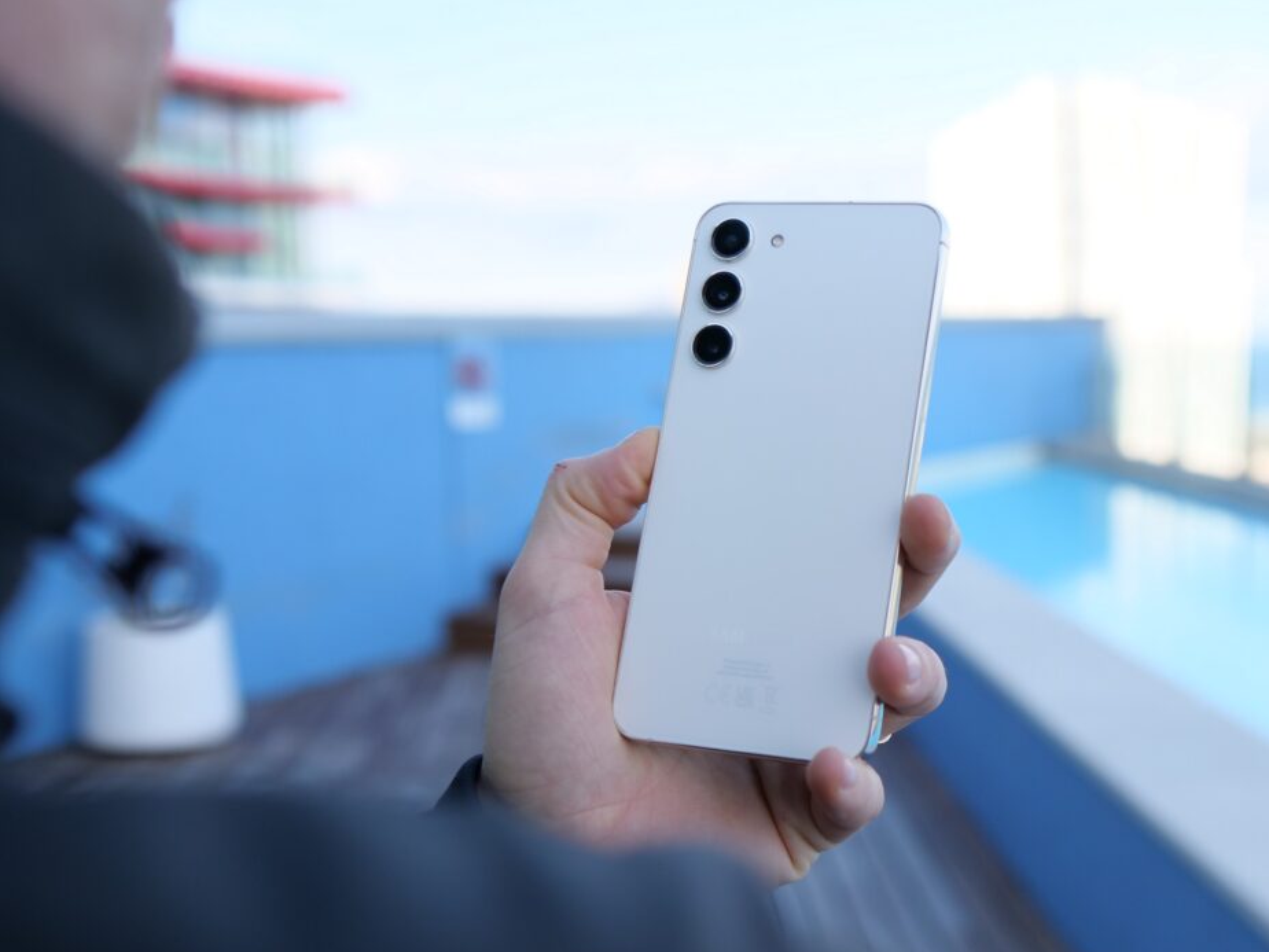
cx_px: 805
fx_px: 1613
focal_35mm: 44
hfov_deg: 42.6
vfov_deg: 32.9
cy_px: 520
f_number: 1.8
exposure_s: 1/2000
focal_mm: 16
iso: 200
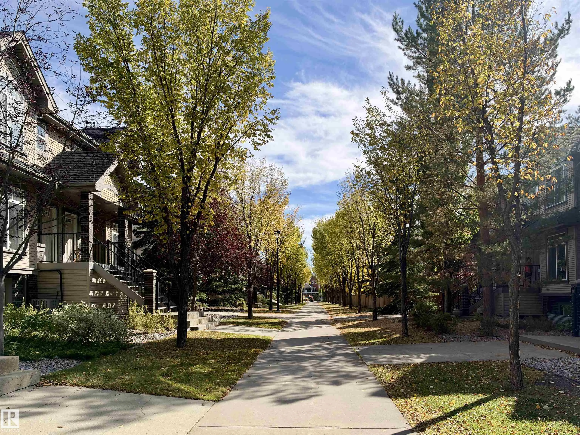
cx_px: 290
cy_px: 218
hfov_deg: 71.6
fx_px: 402
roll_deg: +1.2
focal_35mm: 24
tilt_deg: +9.1
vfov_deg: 56.8
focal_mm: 6.93
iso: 80
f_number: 1.8
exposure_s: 1/3096
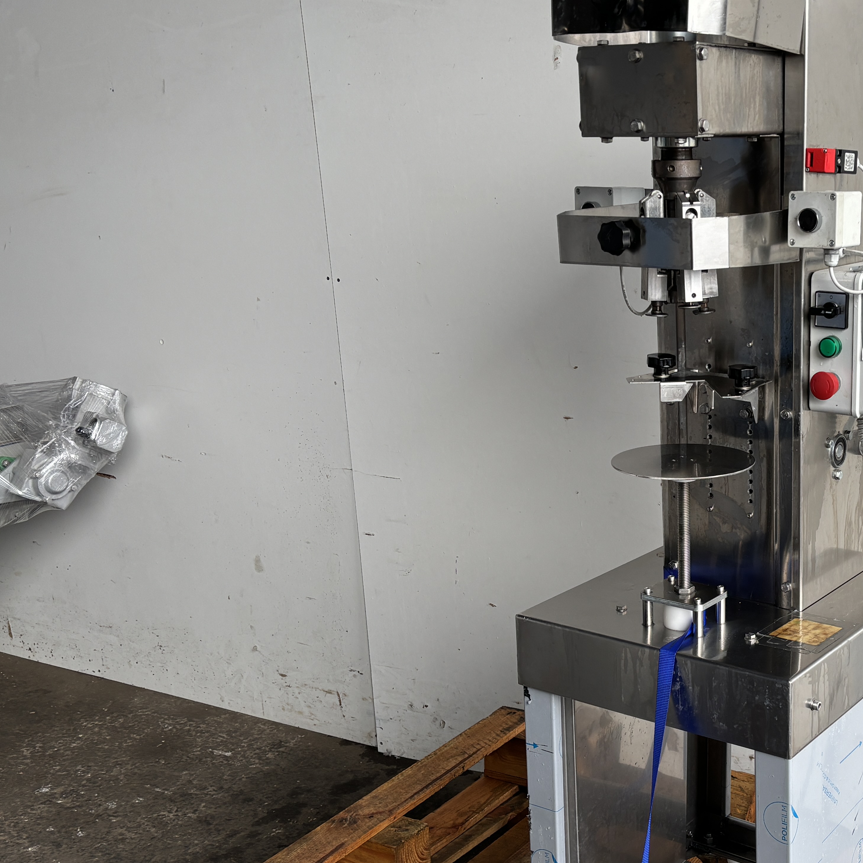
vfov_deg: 37.4
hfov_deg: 35.8
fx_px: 1269
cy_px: 510
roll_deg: +1.0
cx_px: 741
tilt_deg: -15.7
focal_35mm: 45
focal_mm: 5.96
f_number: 1.6
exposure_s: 1/121
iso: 50
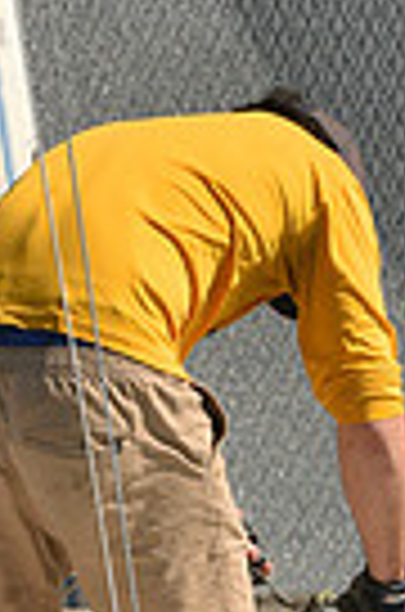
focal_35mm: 1712
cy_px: 684
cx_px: 241
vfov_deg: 1.2
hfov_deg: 0.8
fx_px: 29036
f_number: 11
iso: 400
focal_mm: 400
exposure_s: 1/1250
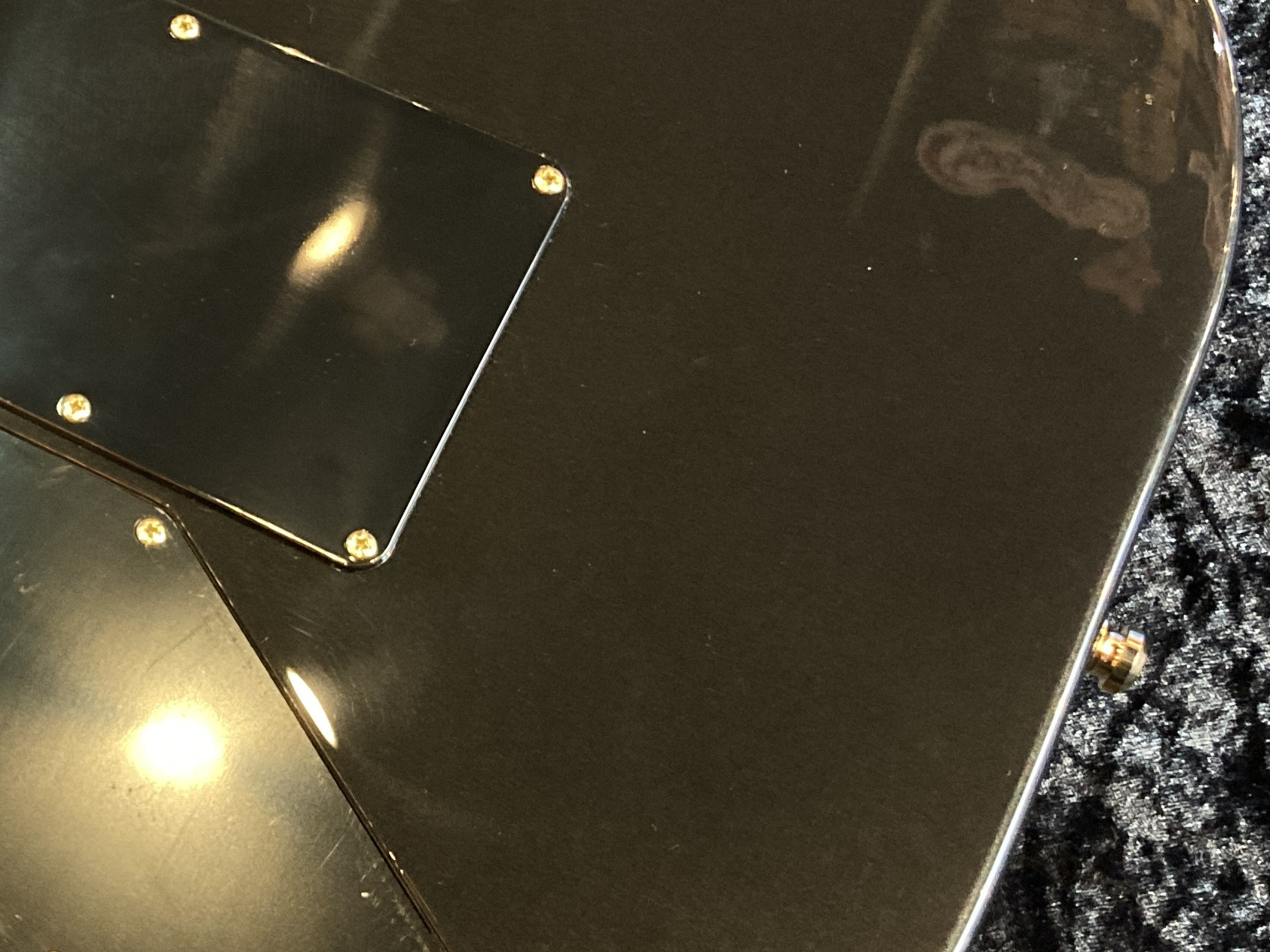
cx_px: 40
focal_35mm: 67
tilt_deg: -63.5
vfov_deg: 21.8
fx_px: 2458
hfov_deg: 27.5
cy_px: 287
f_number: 1.8
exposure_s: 1/30
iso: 400
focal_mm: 3.99
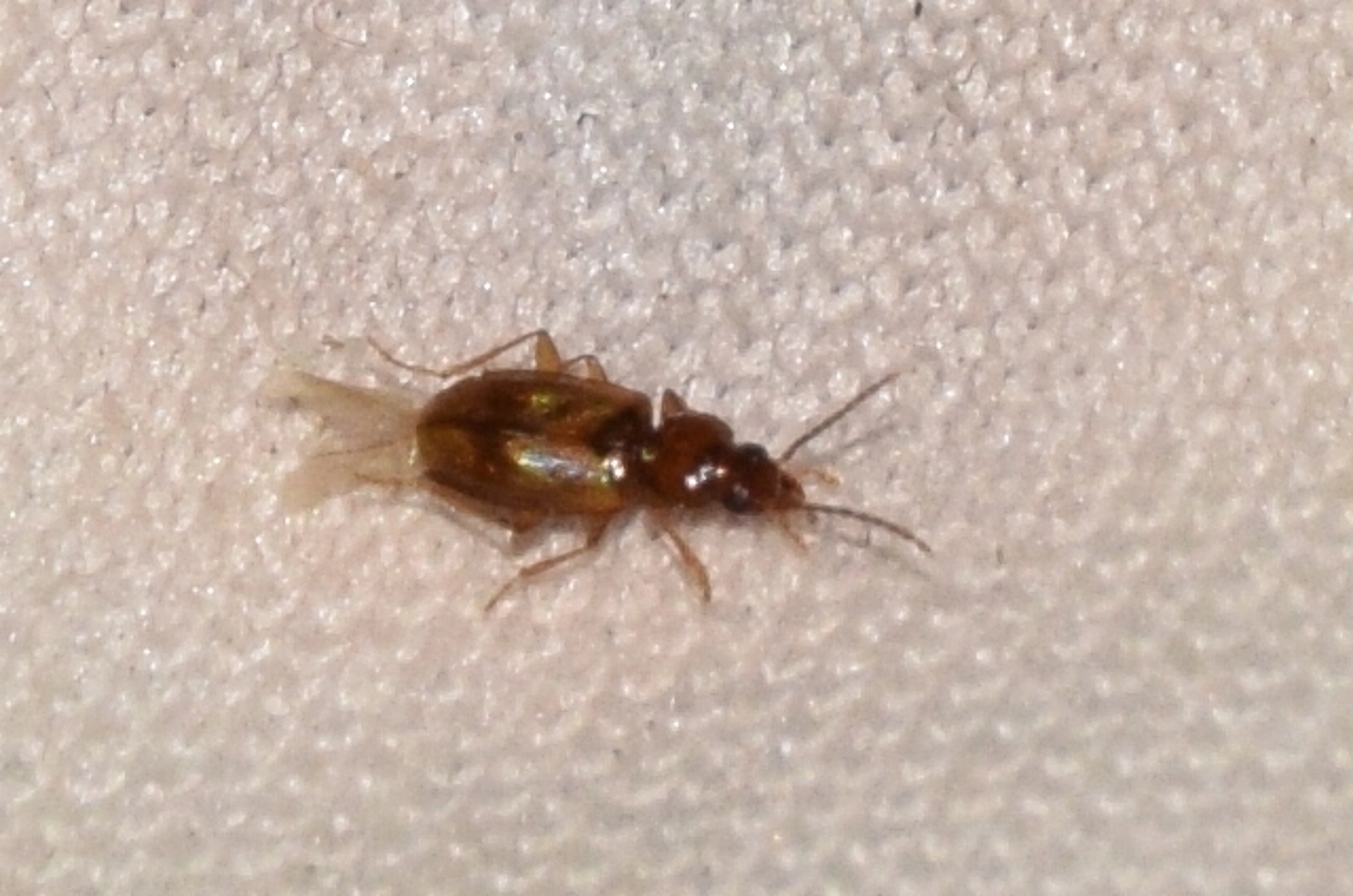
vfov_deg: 6.5
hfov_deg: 9.8
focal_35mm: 210
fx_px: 7877
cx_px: 676
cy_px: 448
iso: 500
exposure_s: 1/200
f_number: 14
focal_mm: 140
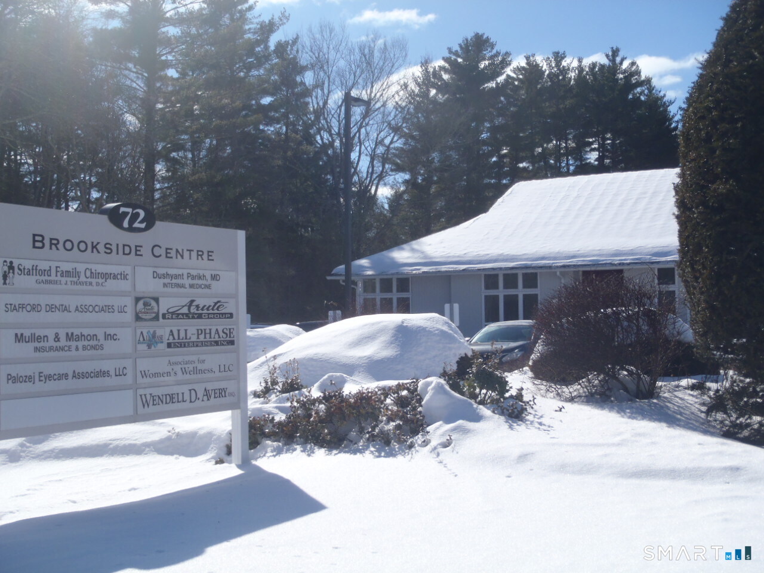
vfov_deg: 33.6
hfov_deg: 43.9
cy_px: 286
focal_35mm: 43
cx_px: 382
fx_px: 949
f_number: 13
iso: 80
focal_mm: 7.73
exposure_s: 1/100
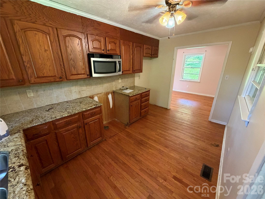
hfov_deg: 102.1
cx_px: 132
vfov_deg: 85.7
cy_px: 100
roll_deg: -0.2
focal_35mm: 14
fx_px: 107
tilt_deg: -19.8
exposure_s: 1/60
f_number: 2.2
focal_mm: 2.22
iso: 500
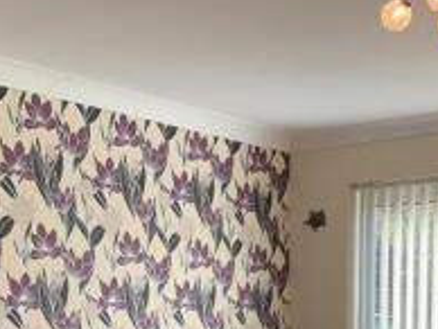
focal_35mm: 78
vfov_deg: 17.3
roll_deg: +0.2
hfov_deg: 25.0
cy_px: 472
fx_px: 988
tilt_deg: -7.6
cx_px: 256
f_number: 1.8
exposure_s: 1/203
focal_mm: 4.25
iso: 25
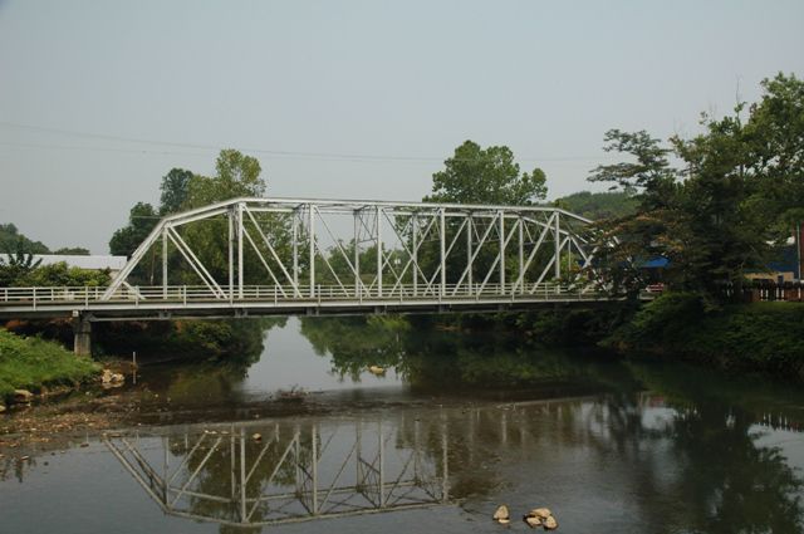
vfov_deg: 39.9
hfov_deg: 57.3
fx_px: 736
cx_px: 402
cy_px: 267
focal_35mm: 33
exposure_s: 1/320
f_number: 9
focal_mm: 22
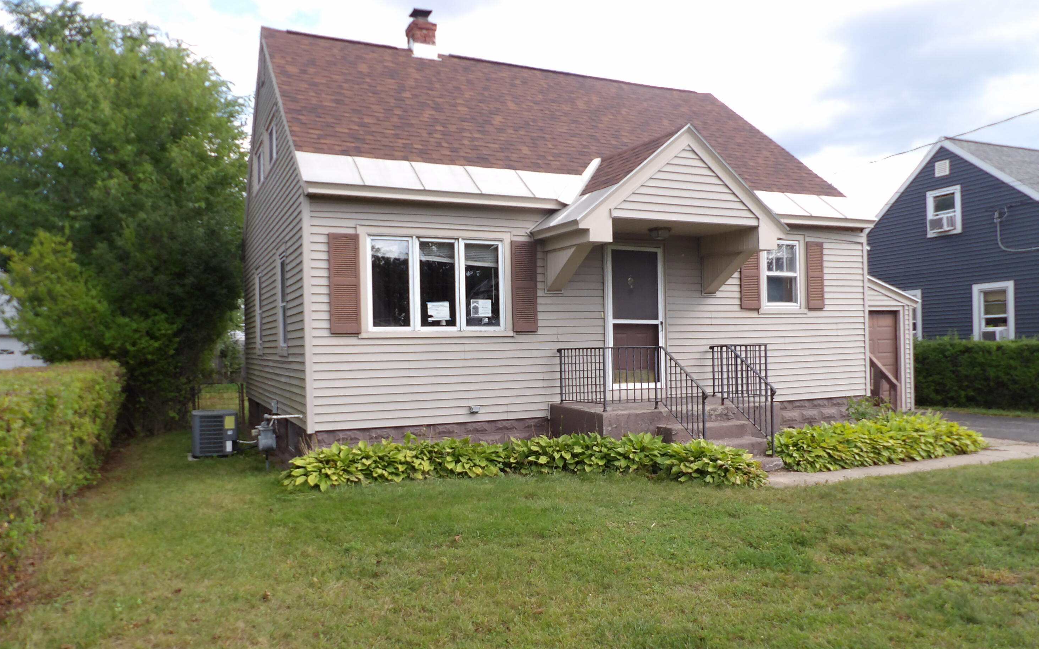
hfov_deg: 70.4
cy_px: 363
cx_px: 509
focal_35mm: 26
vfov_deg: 47.5
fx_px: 736
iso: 100
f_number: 2.8
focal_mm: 4.3
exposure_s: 1/433
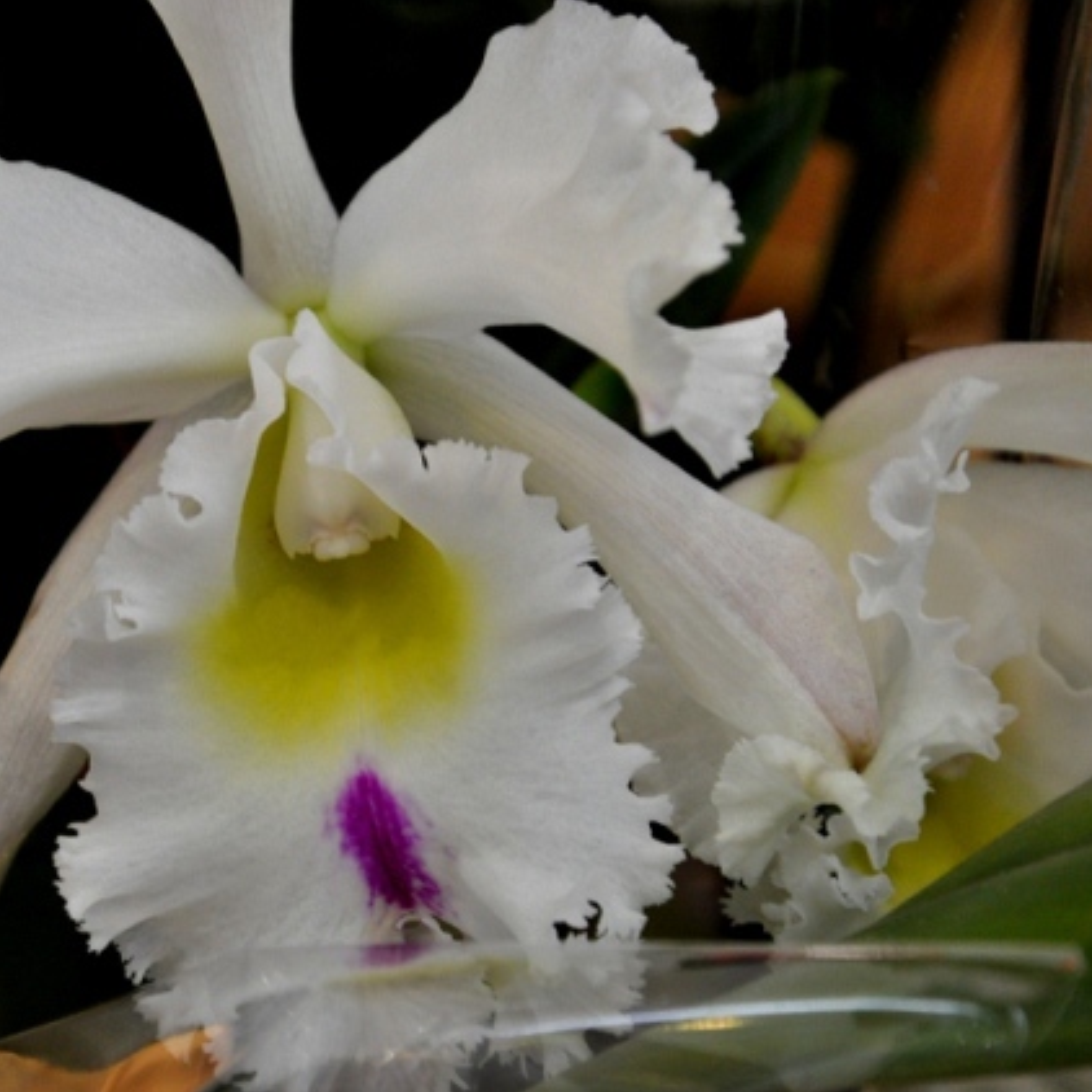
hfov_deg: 8.6
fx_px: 7232
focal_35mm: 203
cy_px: 545
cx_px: 370
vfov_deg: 8.6
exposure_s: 1/30
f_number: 8
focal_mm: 105
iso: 1100
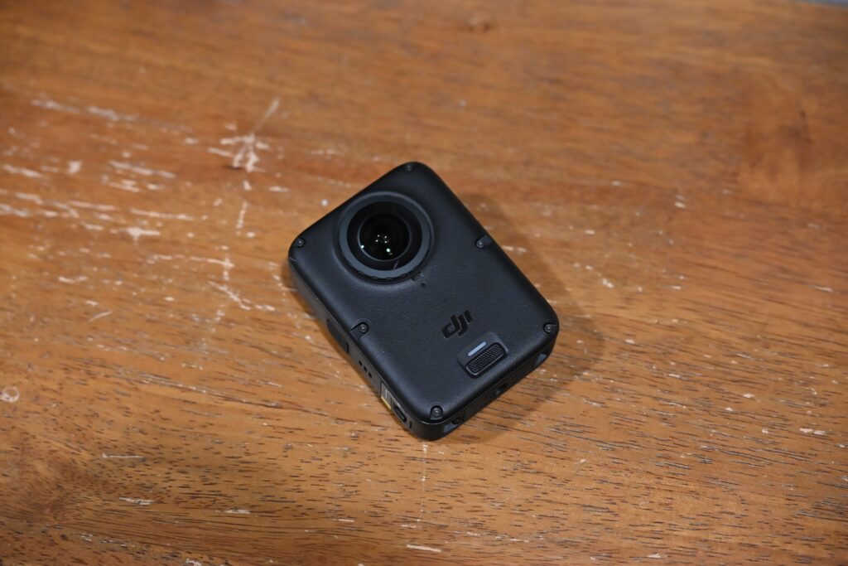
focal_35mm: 64
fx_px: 1508
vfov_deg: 21.2
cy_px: 283
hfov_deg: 31.4
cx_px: 424
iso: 6400
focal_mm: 64
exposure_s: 1/30
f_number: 4
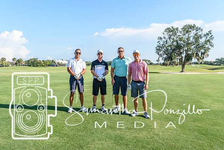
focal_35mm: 33
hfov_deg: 57.2
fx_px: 205
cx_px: 112
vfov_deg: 40.0
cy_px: 75
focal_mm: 22
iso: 200
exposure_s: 1/320
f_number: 9
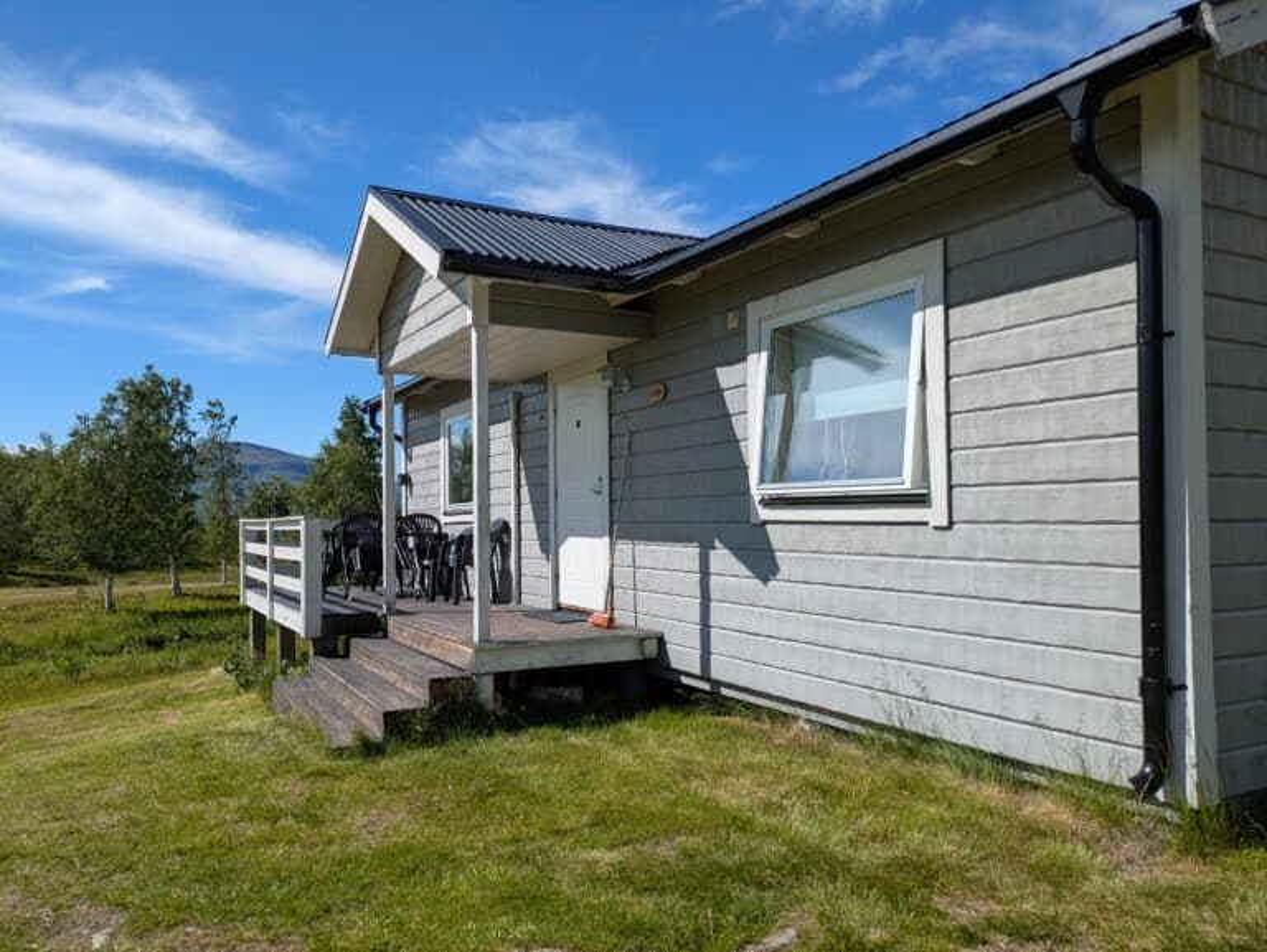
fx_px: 916
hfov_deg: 69.4
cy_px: 476
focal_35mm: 25
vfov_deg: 54.9
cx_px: 634
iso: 42
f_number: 1.89
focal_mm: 5.43
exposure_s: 1/3086
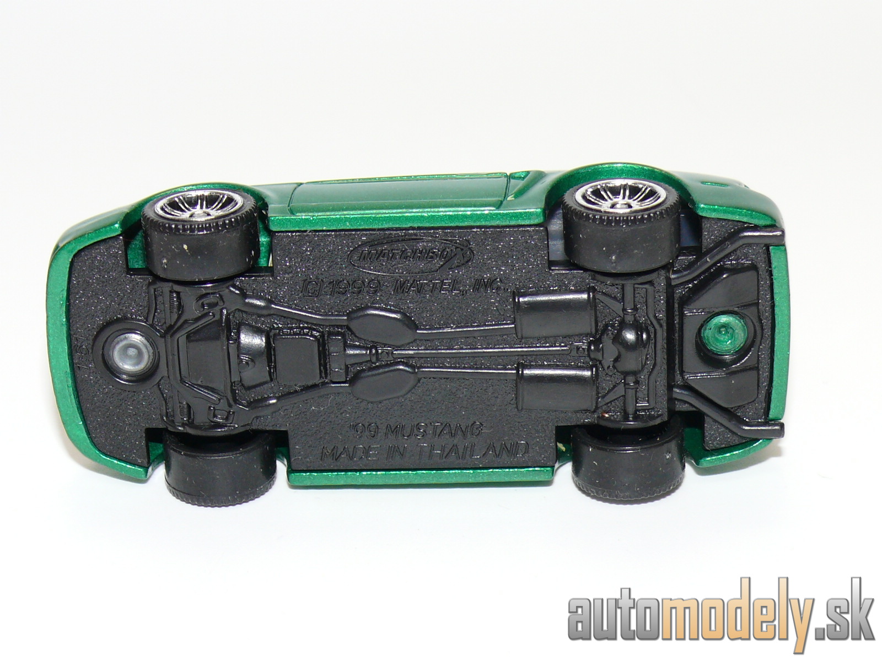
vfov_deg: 14.4
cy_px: 330
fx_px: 2624
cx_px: 441
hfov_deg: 19.1
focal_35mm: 103
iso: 100
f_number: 4
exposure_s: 1/30
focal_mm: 13.4
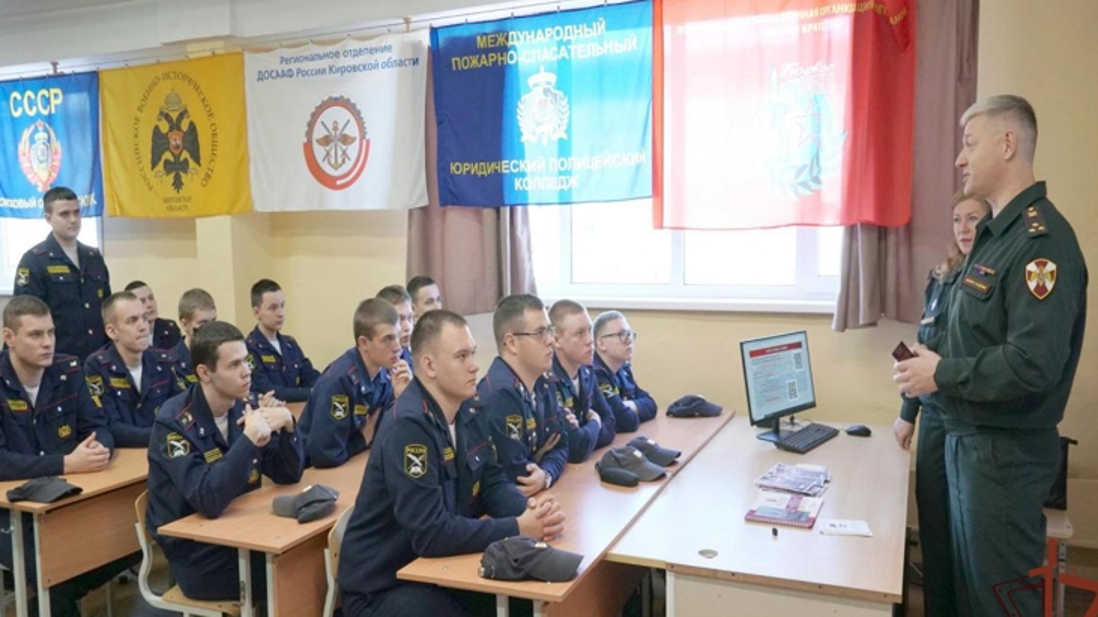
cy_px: 341
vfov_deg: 40.1
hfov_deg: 66.1
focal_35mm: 29
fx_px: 844
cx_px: 557
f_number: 4
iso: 1000
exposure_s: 1/160
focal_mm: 18
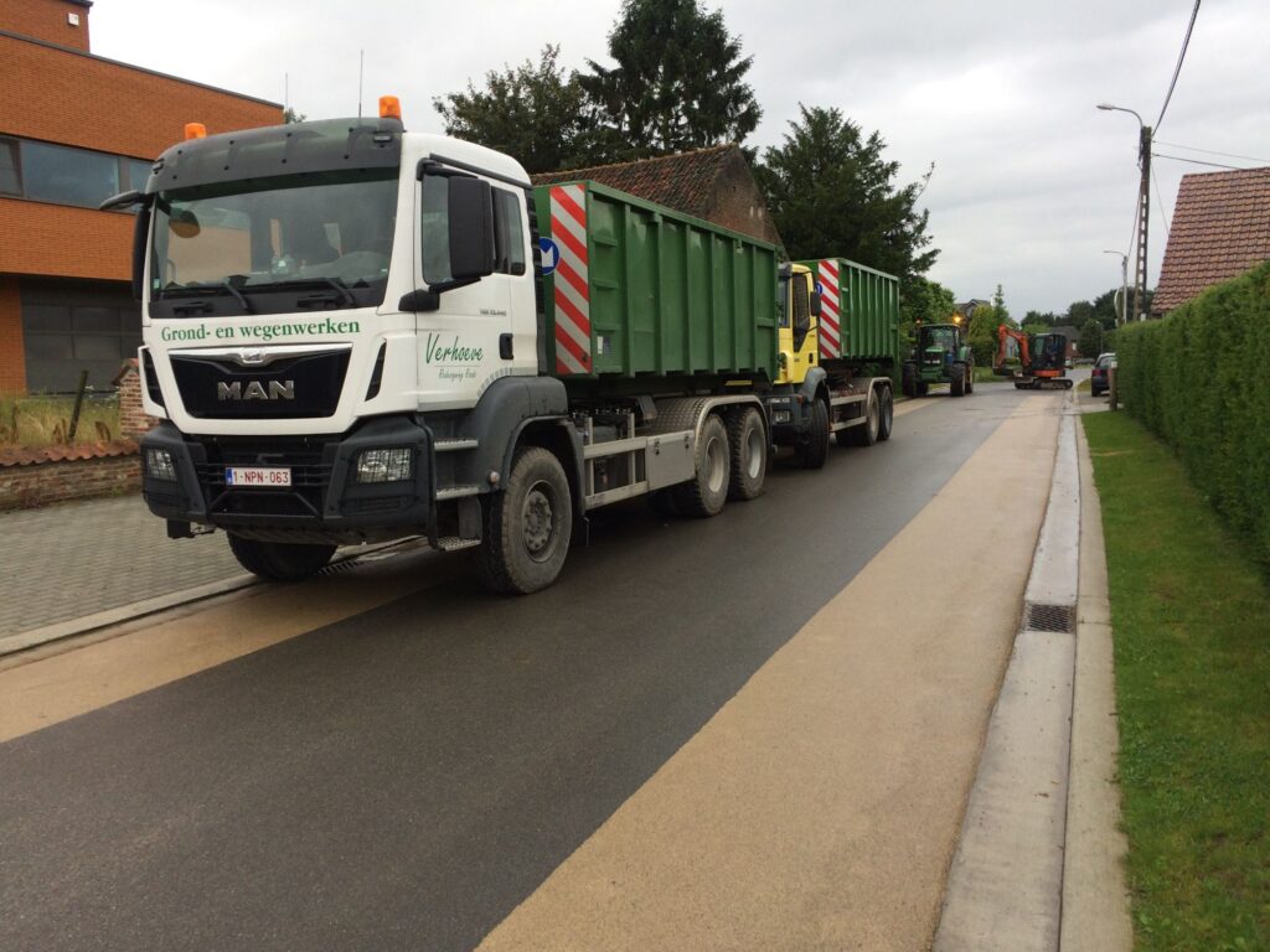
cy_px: 476
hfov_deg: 61.7
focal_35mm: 29
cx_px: 635
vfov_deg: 48.2
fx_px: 1064
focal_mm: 4.15
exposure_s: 1/285
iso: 32
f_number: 2.2
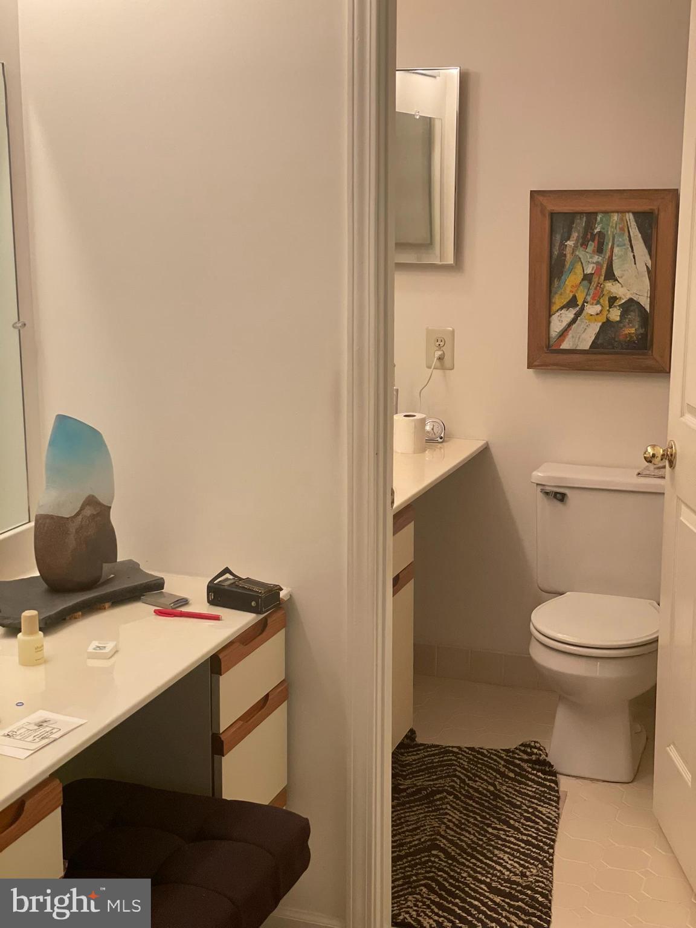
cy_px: 464
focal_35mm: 52
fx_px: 1394
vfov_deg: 36.8
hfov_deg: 28.0
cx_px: 348
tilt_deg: -11.0
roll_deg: +1.4
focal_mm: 6
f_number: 2
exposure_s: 1/120
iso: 160
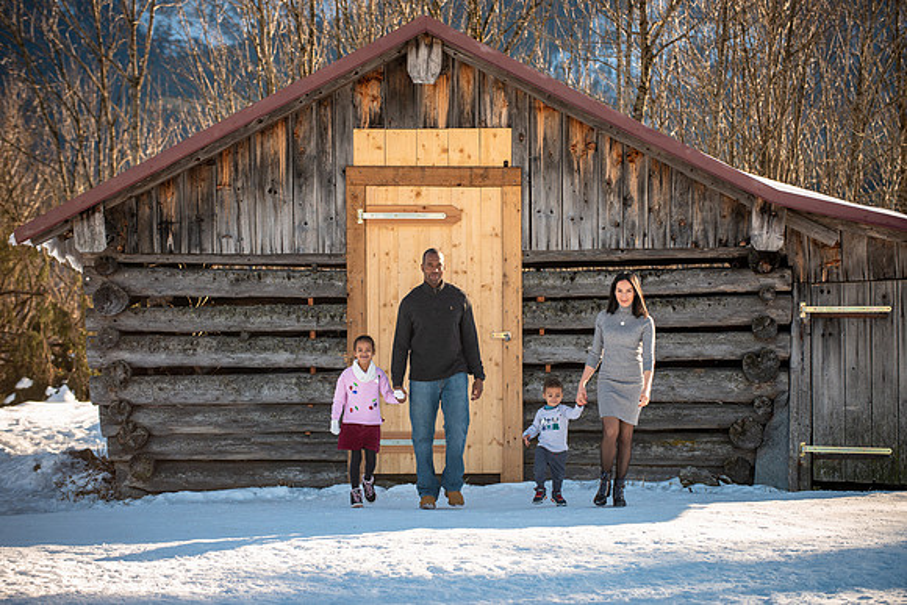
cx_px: 454
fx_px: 3381
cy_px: 302
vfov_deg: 10.2
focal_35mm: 134
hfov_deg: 15.3
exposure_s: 1/640
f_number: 5
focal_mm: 130
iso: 200
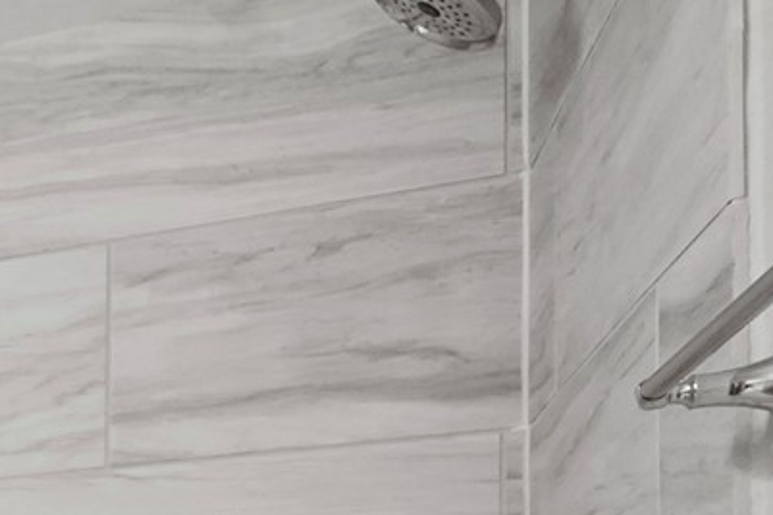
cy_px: 726
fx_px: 1395
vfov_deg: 18.9
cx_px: -779
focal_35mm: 65
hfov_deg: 18.9
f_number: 8
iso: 4000
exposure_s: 1/30
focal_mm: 12
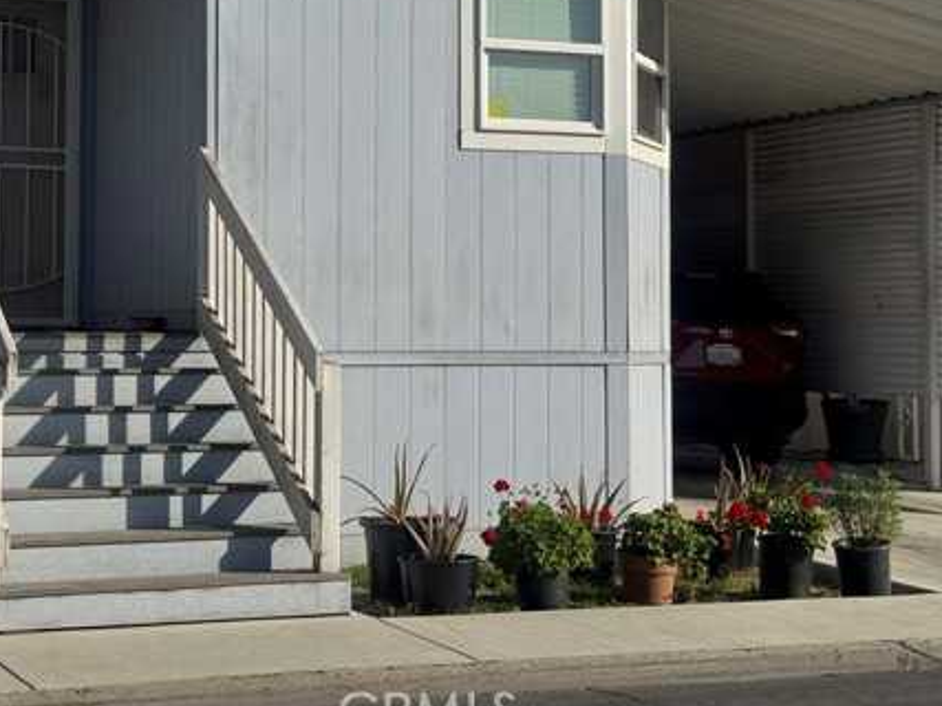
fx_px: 1959
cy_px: 214
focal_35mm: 72
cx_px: 344
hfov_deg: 26.9
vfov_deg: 20.3
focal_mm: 6.76
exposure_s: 1/7937
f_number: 1.78
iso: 64
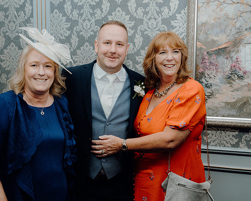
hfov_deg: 36.6
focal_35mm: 51
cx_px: 108
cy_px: 100
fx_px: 379
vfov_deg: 29.7
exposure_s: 1/160
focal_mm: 45
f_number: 5
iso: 2500
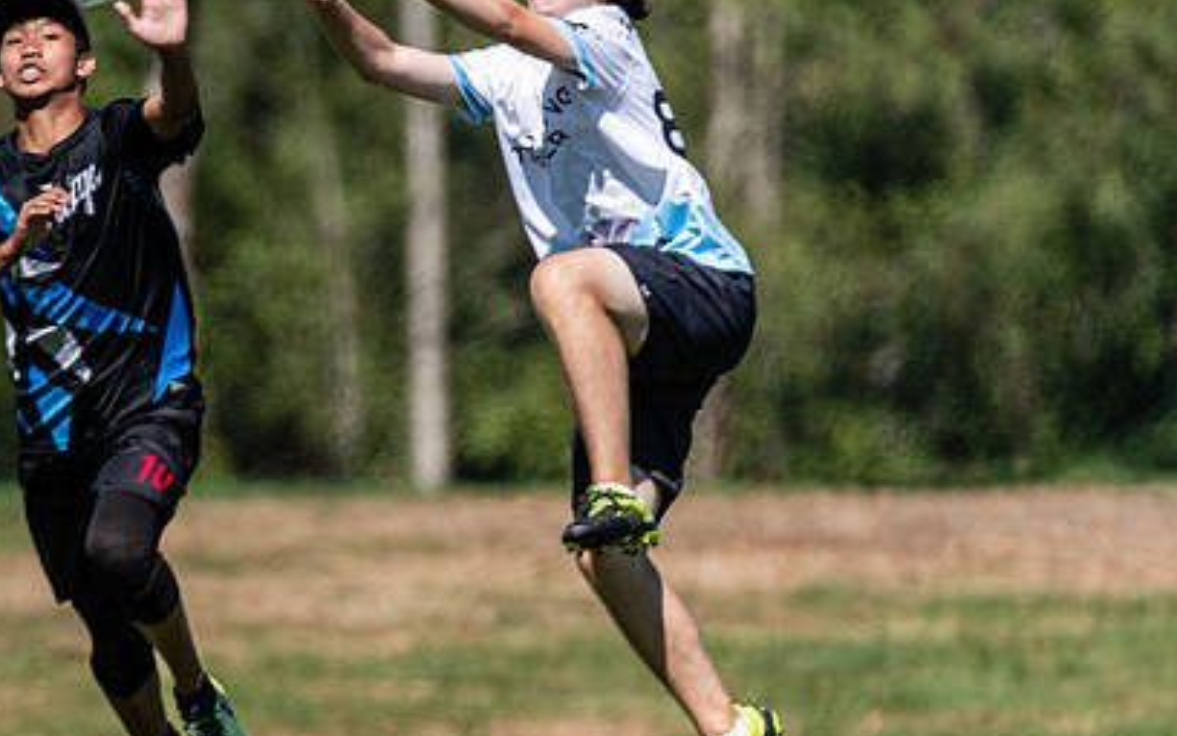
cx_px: 61
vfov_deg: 1.0
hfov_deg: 1.6
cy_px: 283
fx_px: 42662
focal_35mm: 1330
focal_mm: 400
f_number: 4
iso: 100
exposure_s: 1/1000
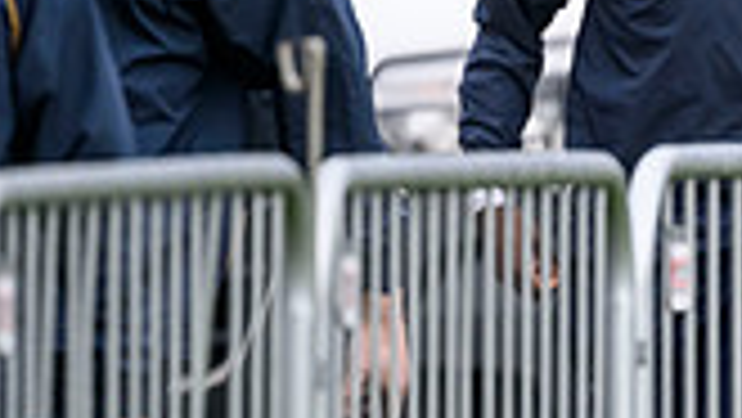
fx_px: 40648
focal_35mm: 2065
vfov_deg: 0.6
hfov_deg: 1.0
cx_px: 1255
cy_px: 330
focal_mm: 560
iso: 3200
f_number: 4
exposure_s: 1/1600
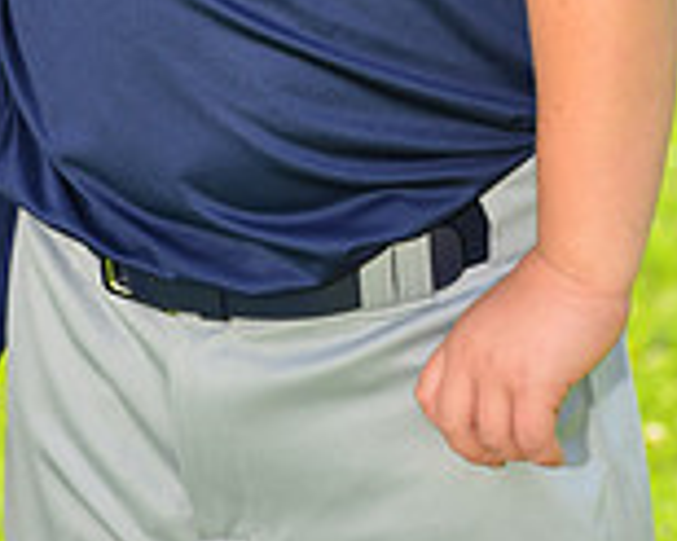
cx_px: -46
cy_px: -669
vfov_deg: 3.9
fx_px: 7769
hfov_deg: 5.0
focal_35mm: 388
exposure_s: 1/250
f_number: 5
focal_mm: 110
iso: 100
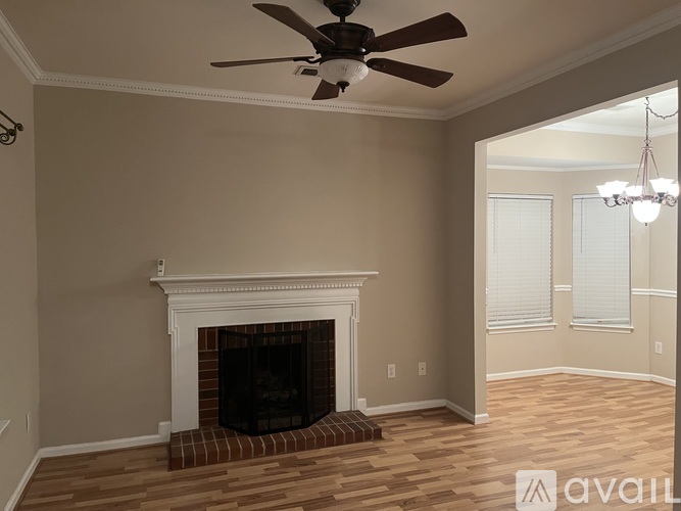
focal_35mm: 26
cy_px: 256
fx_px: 511
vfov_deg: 53.0
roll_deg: +1.0
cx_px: 340
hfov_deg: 67.3
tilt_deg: -1.0
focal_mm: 5.1
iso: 400
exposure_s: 1/60
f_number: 1.6
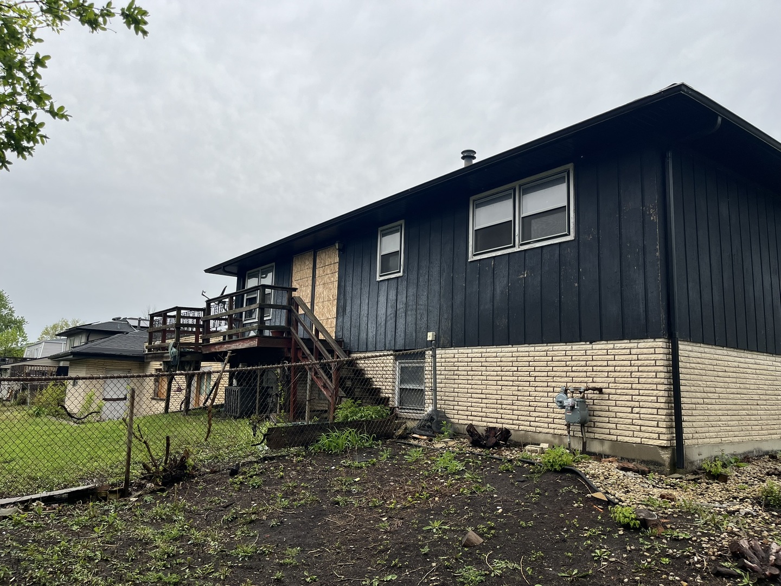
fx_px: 587
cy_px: 293
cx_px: 390
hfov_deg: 67.3
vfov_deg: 53.1
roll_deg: -1.2
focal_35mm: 26
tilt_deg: +8.4
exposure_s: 1/3413
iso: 50
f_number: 1.6
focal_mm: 5.1
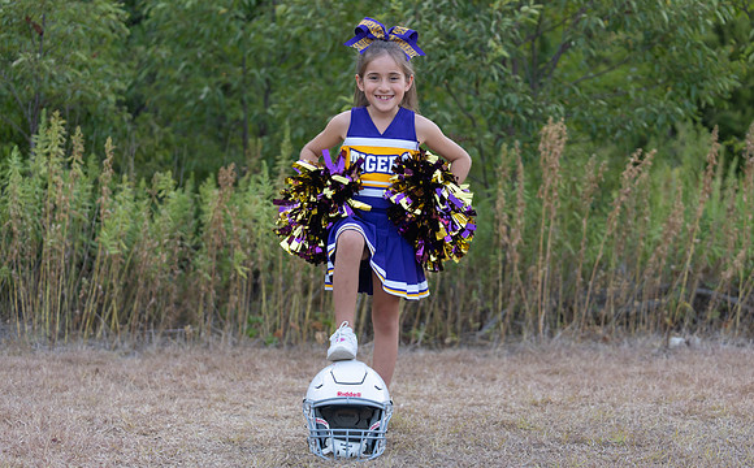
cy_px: 223
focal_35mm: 74
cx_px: 381
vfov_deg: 17.5
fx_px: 1524
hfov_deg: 27.8
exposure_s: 1/320
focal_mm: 70
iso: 320
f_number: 2.8
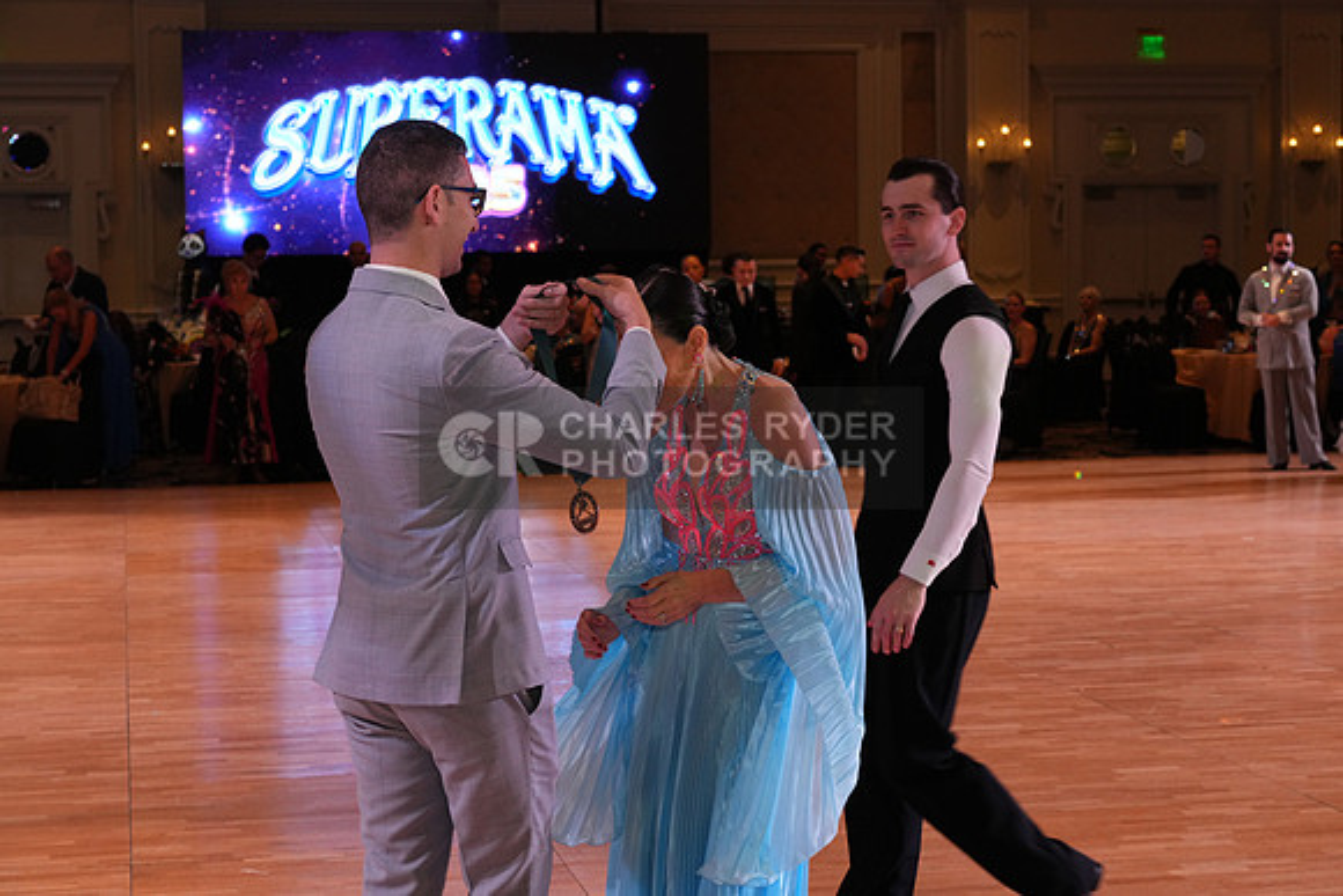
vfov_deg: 19.7
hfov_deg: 29.2
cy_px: 448
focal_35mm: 69
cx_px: 672
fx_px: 2575
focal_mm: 69
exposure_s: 1/160
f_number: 7.1
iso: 2000
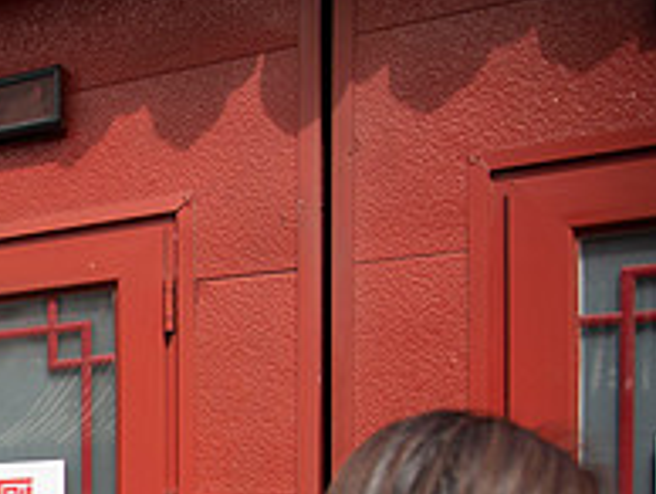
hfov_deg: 23.0
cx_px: -318
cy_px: 611
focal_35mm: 69
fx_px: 1309
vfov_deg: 19.9
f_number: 4.5
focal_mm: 24
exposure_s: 1/1250
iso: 125
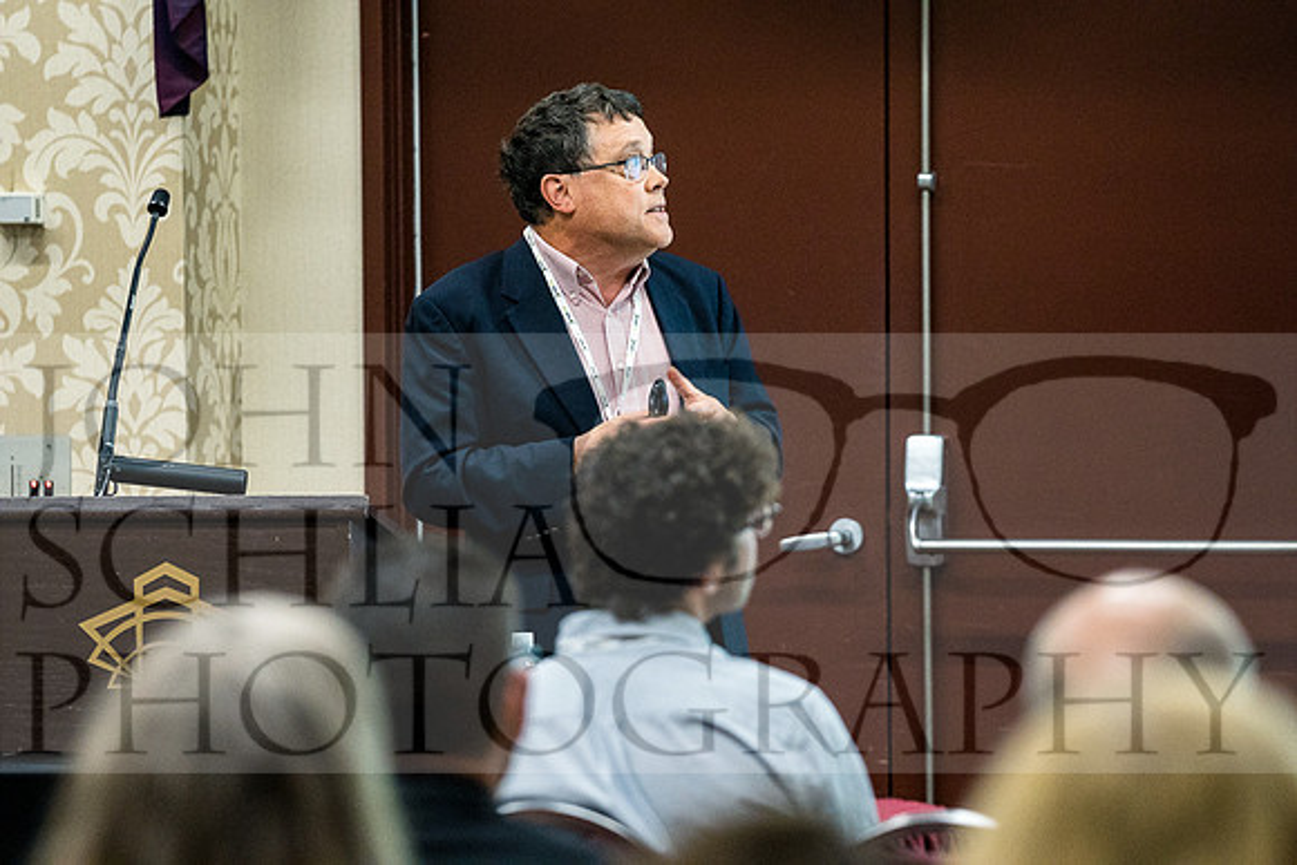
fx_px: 9405
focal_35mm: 261
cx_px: 648
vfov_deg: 5.3
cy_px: 432
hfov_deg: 7.9
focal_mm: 174
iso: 3200
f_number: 3.5
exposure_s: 1/160
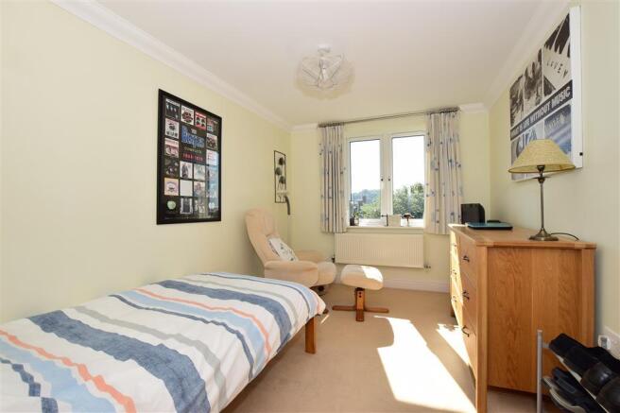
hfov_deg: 100.4
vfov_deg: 77.3
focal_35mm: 15
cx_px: 310
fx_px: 258
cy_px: 206
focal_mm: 10
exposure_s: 1/200
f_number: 11
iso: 400
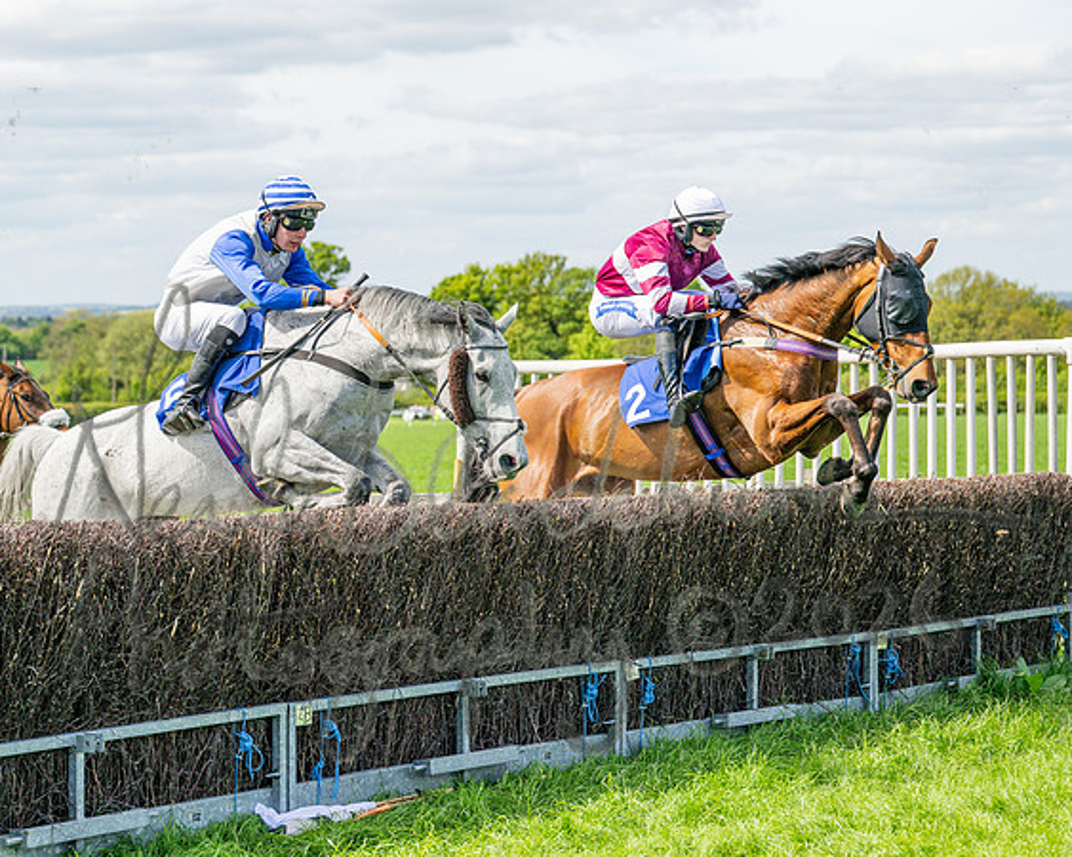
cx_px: 469
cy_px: 435
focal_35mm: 99
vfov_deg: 15.5
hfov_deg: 19.3
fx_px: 3152
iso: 400
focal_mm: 71
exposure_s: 1/3200
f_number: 4
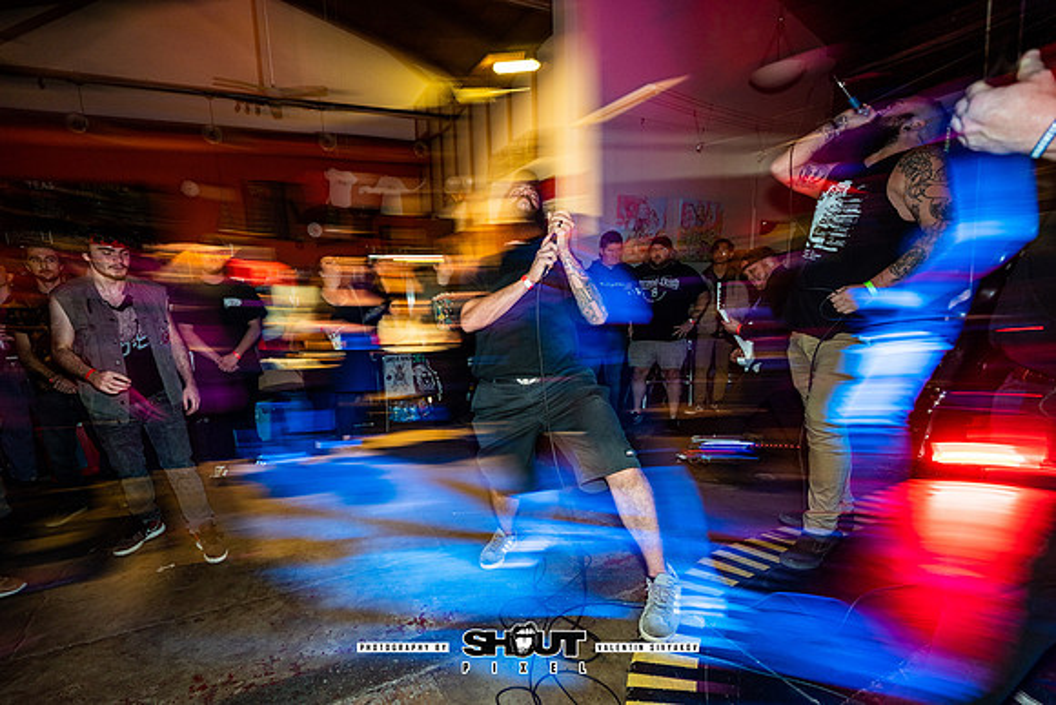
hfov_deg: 99.6
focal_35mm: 15
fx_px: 445
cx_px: 485
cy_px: 382
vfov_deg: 76.6
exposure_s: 1/10
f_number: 2.8
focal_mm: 14
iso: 320
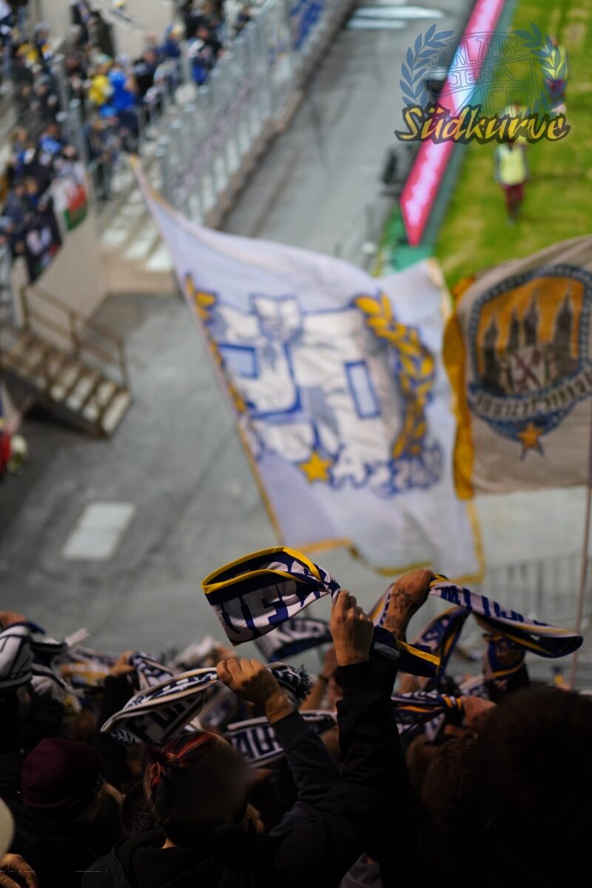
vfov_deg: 27.0
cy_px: 444
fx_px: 1850
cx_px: 296
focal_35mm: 75
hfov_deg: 18.2
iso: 800
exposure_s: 1/400
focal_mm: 50
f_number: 1.8
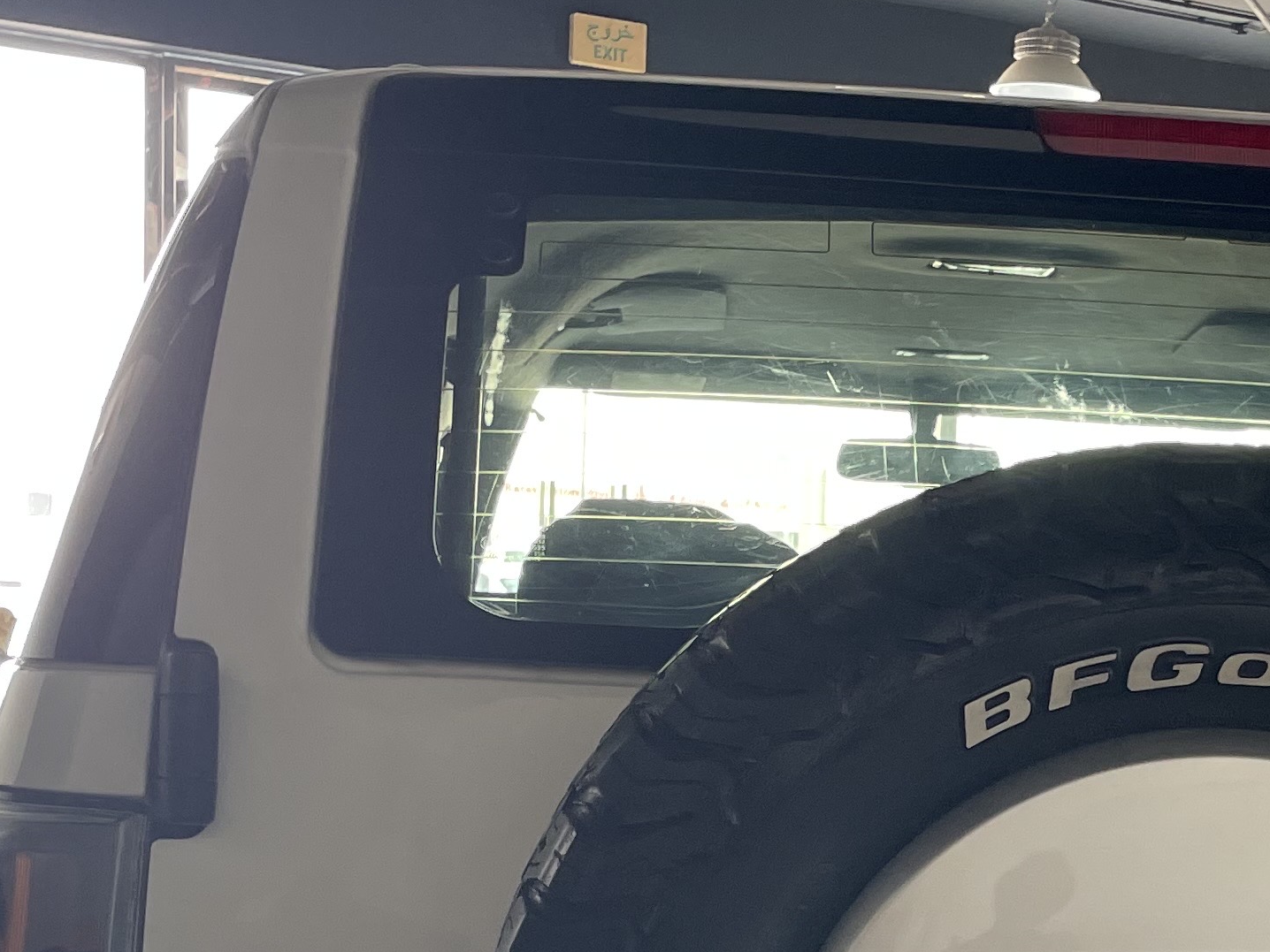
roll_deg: -3.1
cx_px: 1074
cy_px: 976
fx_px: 2678
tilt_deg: -6.6
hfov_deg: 26.0
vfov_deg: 19.5
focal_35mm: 73
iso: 125
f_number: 1.6
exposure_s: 1/120
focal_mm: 4.2
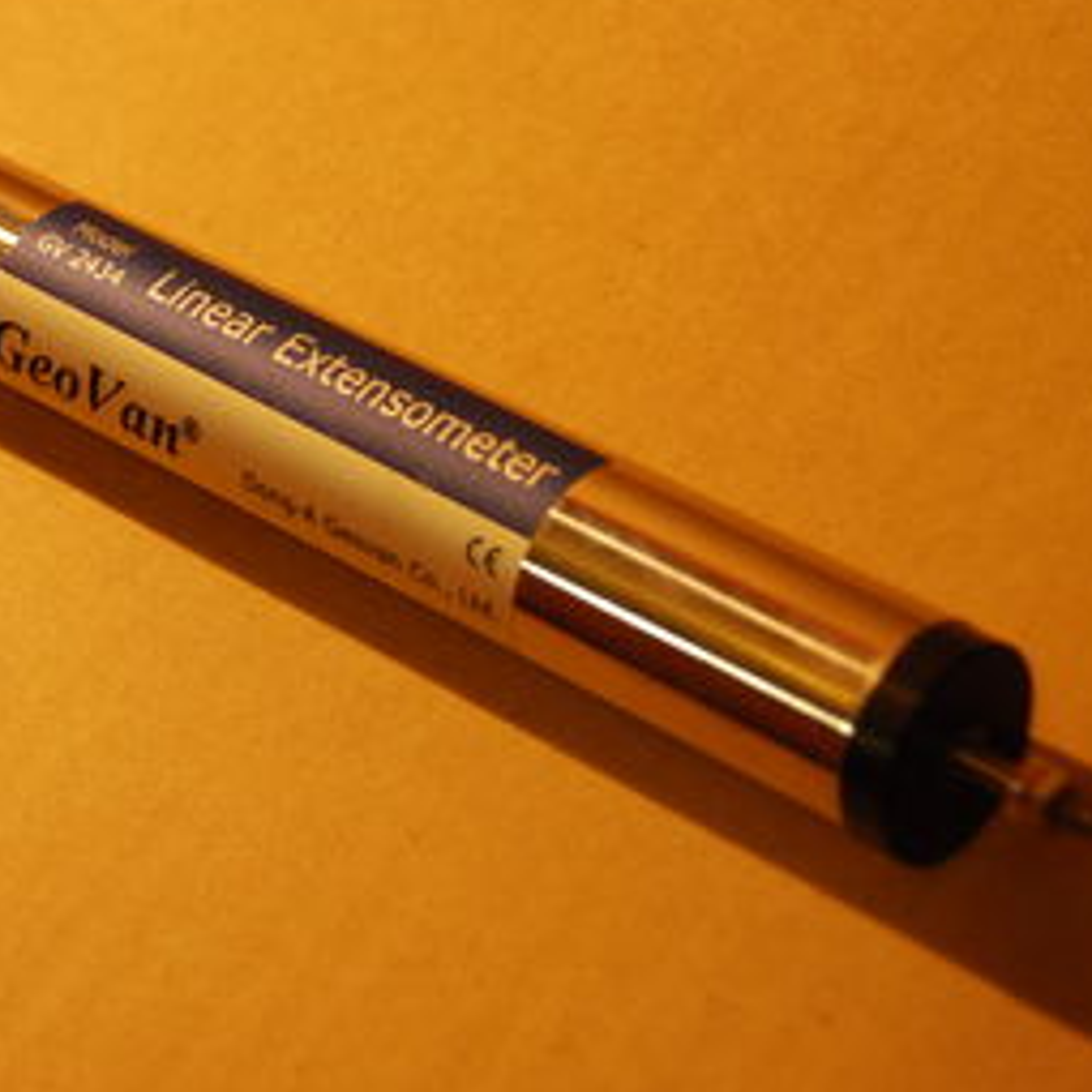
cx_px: 441
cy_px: 411
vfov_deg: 13.4
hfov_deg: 13.4
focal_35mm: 130
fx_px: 4640
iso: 400
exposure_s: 1/20
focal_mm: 52
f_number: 6.3
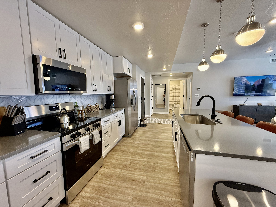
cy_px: 104
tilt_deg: -4.9
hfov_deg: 102.1
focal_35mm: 14
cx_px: 138
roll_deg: +0.8
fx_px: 112
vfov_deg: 85.7
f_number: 2.2
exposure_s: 1/120
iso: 200
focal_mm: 2.22
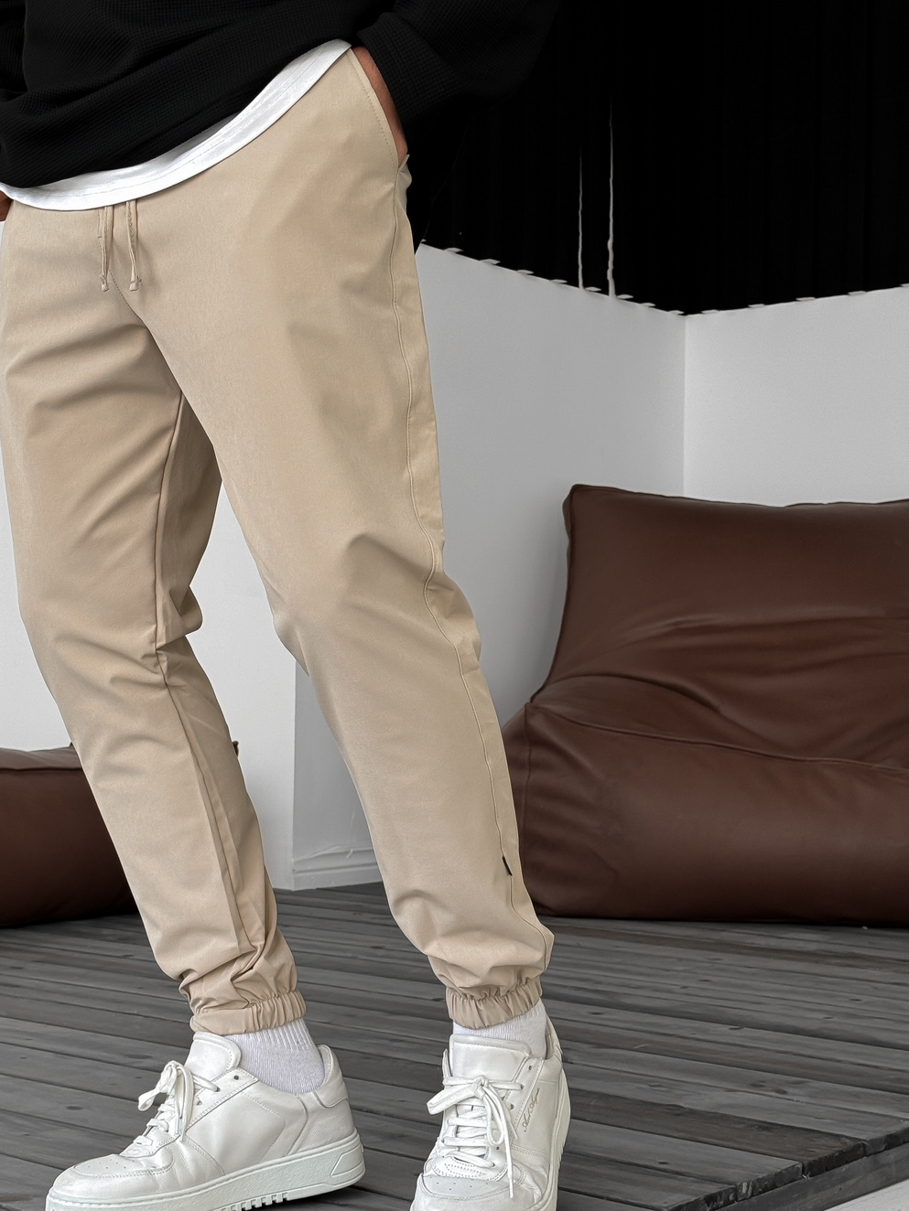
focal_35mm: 58
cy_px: 641
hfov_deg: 25.2
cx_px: 367
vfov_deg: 33.2
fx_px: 2031
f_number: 1.8
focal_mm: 6.86
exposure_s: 1/120
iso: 50
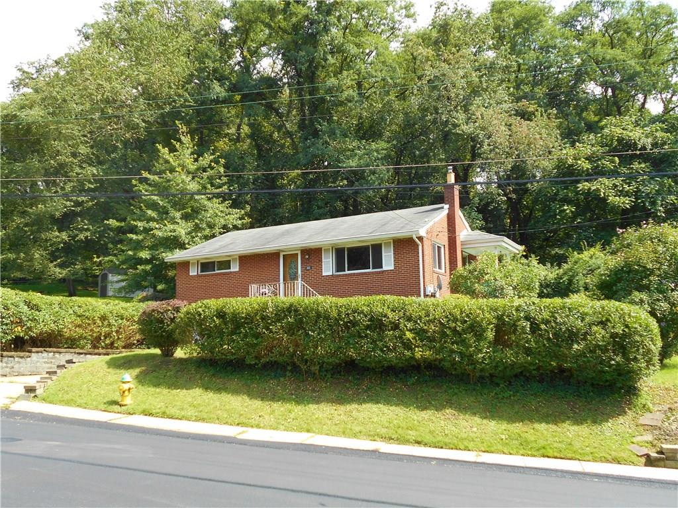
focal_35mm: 32
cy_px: 254
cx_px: 339
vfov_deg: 44.2
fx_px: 627
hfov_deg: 56.8
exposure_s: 1/200
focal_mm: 5.8
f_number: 3.6
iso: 80
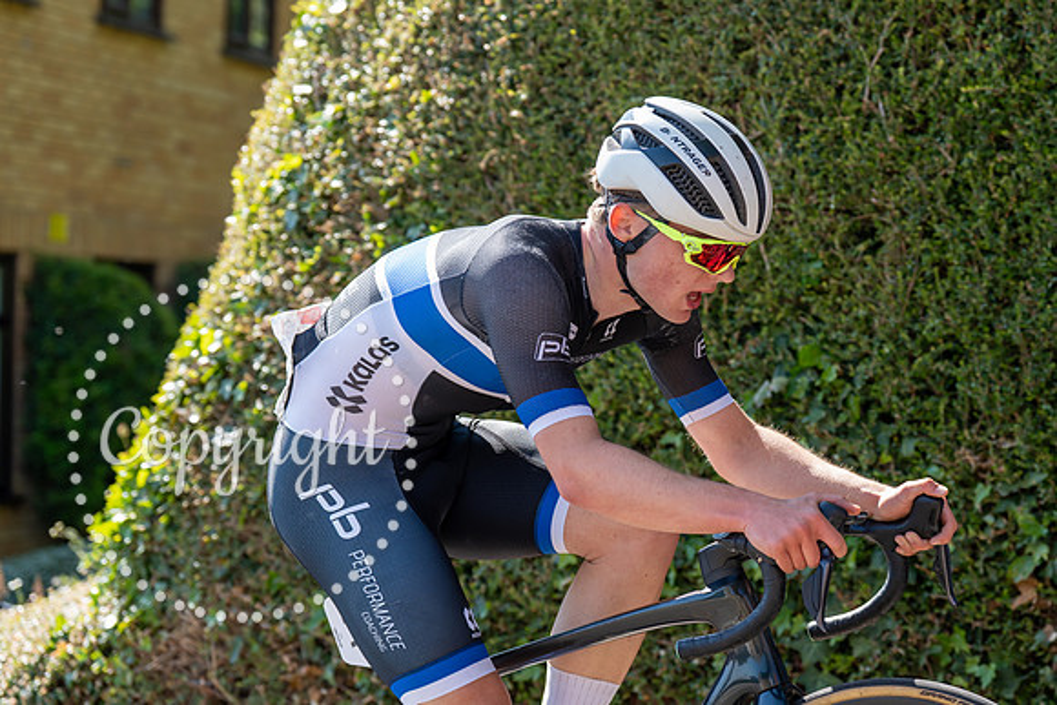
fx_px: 2711
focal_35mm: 92
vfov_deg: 14.8
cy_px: 282
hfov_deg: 22.0
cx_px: 634
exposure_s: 1/1000
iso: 400
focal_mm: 77
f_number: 3.5
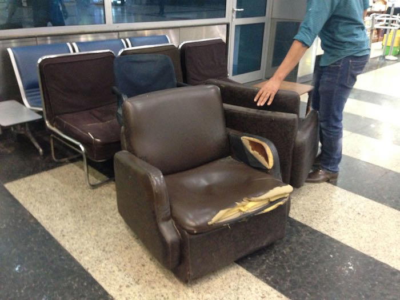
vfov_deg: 42.9
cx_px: 200
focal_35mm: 33
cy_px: 150
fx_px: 381
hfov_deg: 55.4
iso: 500
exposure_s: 1/15
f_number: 2.4
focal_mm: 4.12
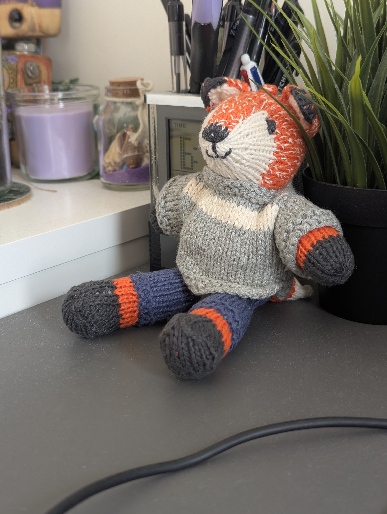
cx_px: 194
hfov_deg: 30.3
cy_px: 257
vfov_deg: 39.6
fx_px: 714
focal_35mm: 48
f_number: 1.85
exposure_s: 1/61.5
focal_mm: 6.81
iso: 66
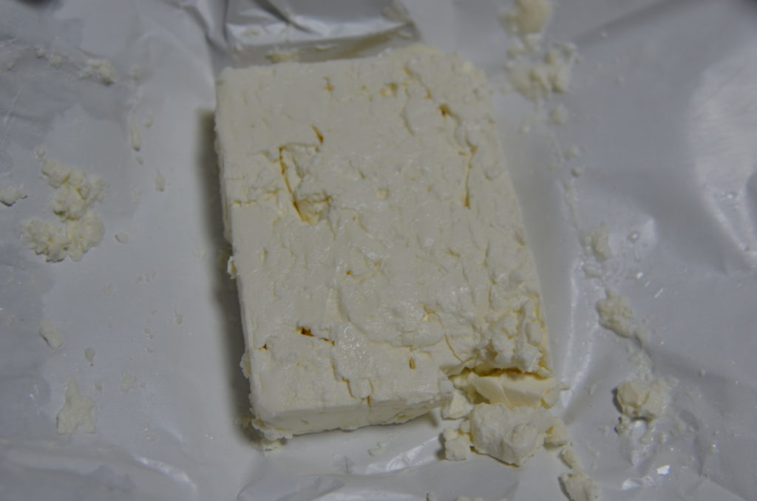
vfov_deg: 22.5
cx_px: 378
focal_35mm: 60
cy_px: 250
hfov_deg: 33.5
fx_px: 1259
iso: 160
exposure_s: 1/50
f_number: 4
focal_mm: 40
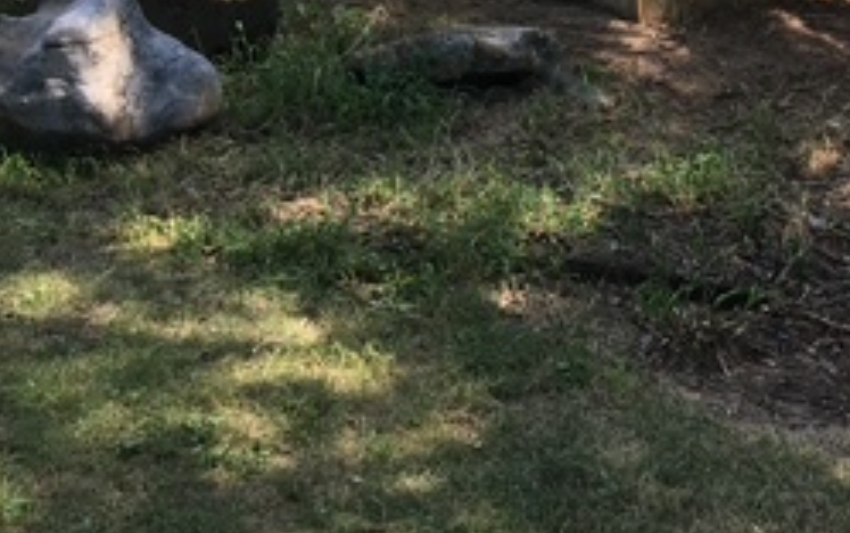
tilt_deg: -9.6
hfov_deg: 24.2
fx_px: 1831
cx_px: 966
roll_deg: +2.5
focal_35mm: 79
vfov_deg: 16.0
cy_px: -92
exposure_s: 1/407
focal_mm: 4.15
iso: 25
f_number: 2.2
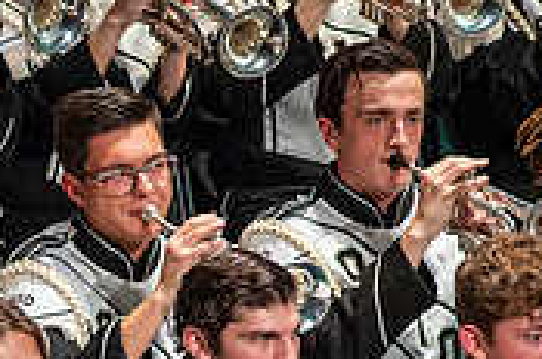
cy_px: 591
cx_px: -273
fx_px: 14953
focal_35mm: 995
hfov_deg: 2.1
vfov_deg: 1.4
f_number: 5.6
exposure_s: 1/400
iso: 5000
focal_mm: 300
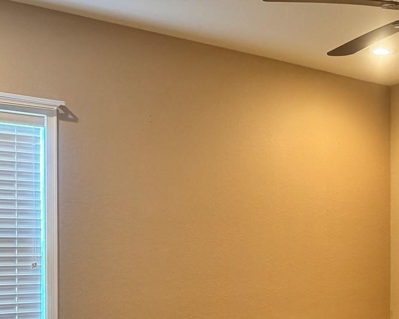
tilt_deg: -2.7
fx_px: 661
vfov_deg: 26.7
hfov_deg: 30.8
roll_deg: -0.5
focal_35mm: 56
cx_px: 412
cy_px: 252
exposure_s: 1/60
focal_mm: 6.76
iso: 320
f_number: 1.78
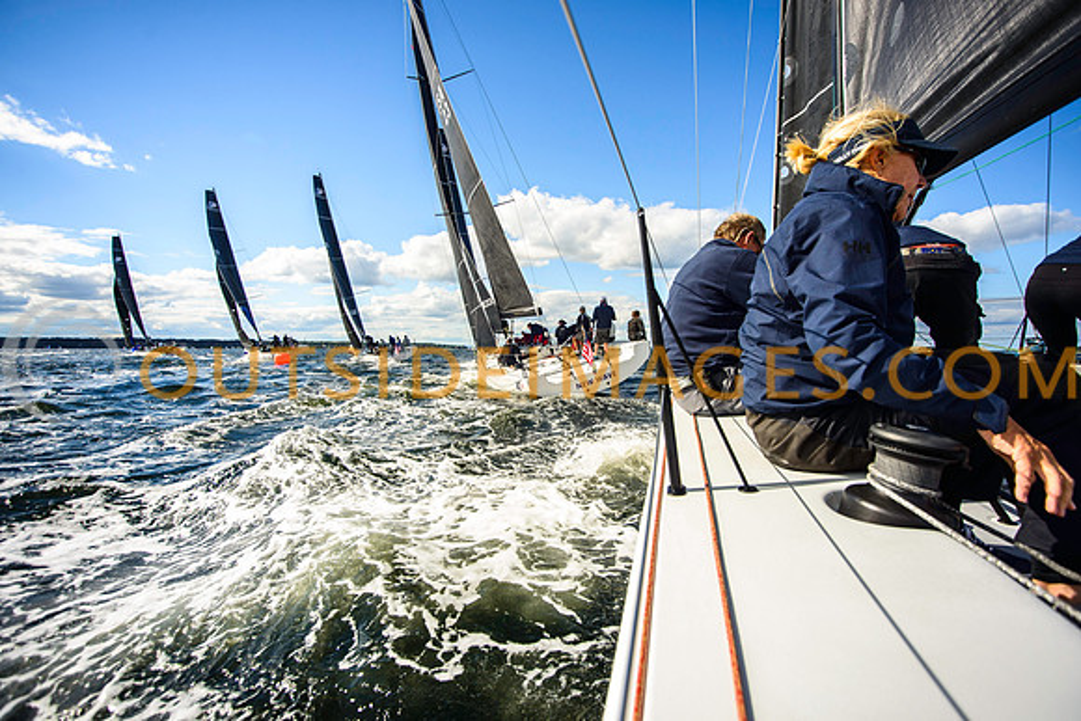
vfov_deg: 76.3
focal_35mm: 15
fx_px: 459
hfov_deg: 99.3
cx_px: 540
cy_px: 360
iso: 400
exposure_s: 1/2000
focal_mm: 15
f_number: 6.3
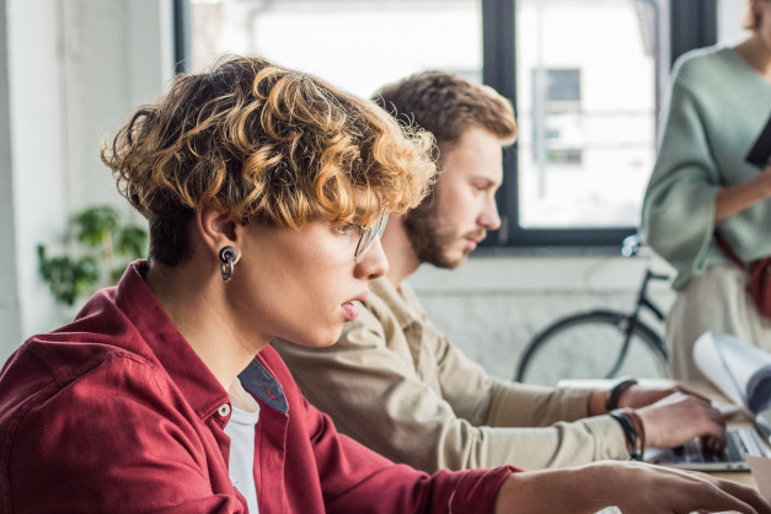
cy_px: 285
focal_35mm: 67
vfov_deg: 20.3
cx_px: 562
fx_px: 1435
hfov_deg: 29.7
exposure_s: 1/160
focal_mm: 35
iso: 640
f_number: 3.2
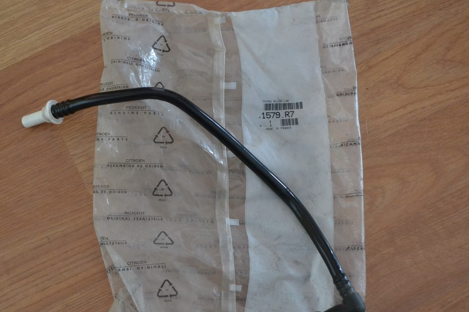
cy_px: 188
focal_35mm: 53
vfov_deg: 25.5
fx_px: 690
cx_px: 207
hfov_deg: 37.5
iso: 2200
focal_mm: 28
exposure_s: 1/60
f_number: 4.5
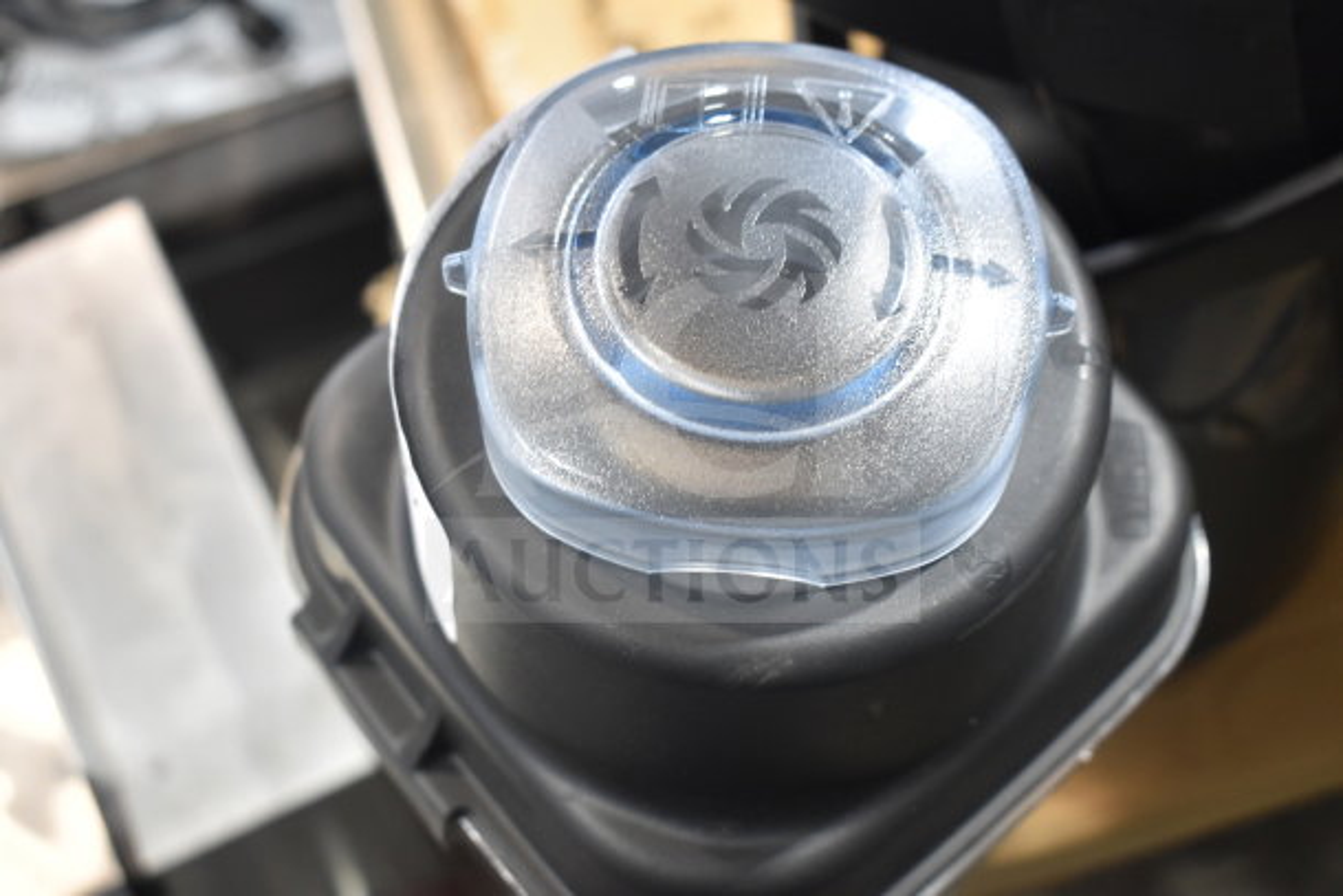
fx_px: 1903
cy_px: 448
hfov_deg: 38.9
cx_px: 672
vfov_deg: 26.5
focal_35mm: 51
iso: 900
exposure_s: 1/50
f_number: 4.5
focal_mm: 34
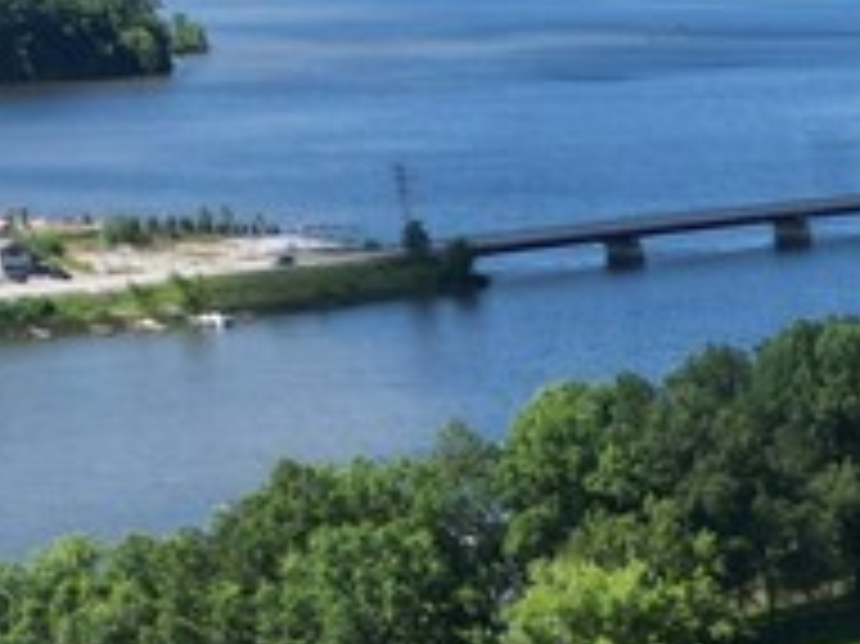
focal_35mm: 129
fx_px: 3203
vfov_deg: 10.9
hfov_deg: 13.3
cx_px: 1697
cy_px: 1067
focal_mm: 6.72
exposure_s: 1/2500
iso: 140
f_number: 1.7
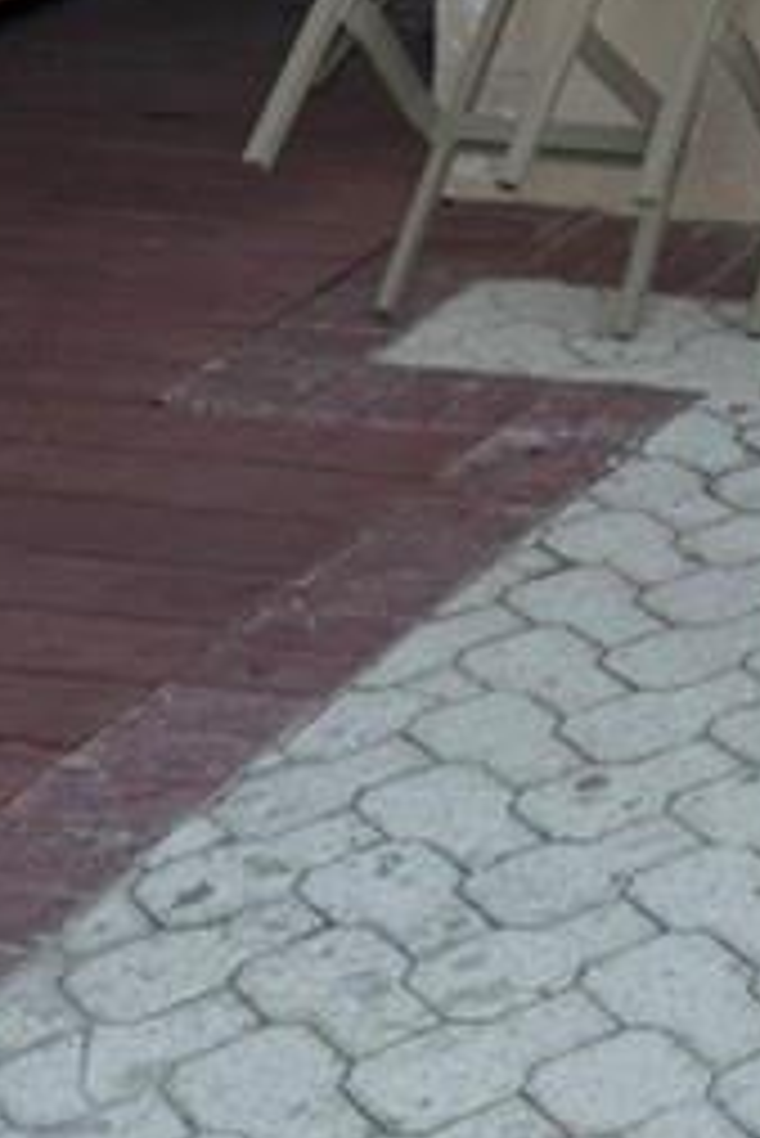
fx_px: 3194
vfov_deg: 16.5
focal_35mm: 101
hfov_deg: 12.5
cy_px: -967
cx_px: 1322
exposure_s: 1/203
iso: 80
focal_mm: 6.76
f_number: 1.78
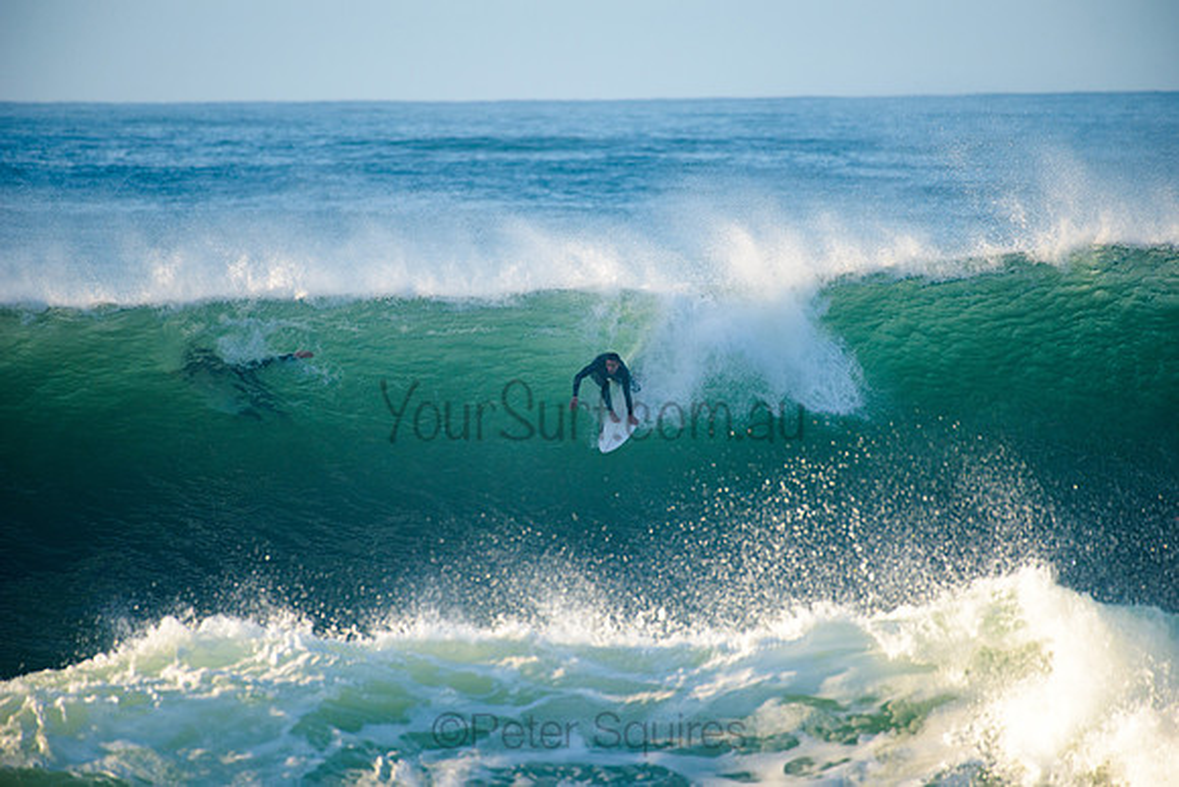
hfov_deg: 4.1
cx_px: 590
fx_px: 16381
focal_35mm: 500
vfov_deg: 2.8
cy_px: 394
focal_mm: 500
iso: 320
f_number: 5.6
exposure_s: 1/1600
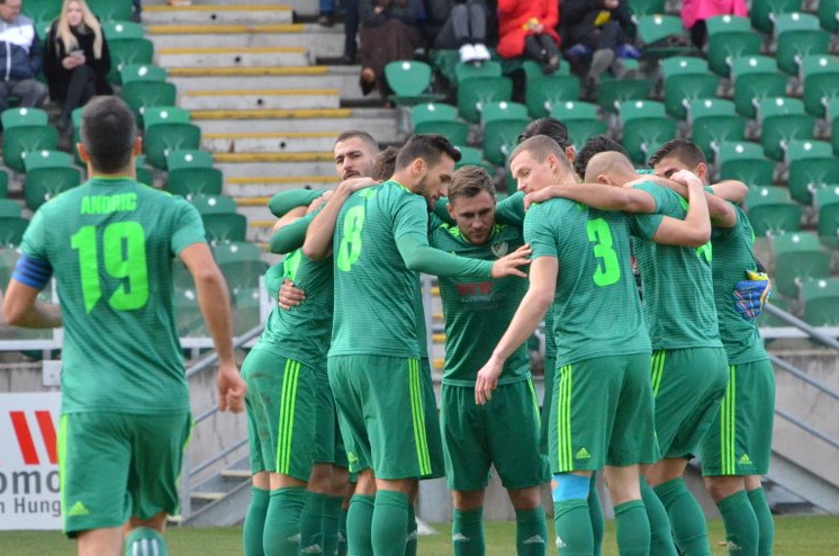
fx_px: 11791
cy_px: 419
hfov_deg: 4.1
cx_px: 416
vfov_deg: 2.7
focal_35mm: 507
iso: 3200
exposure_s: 1/3200
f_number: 7.1
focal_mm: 210
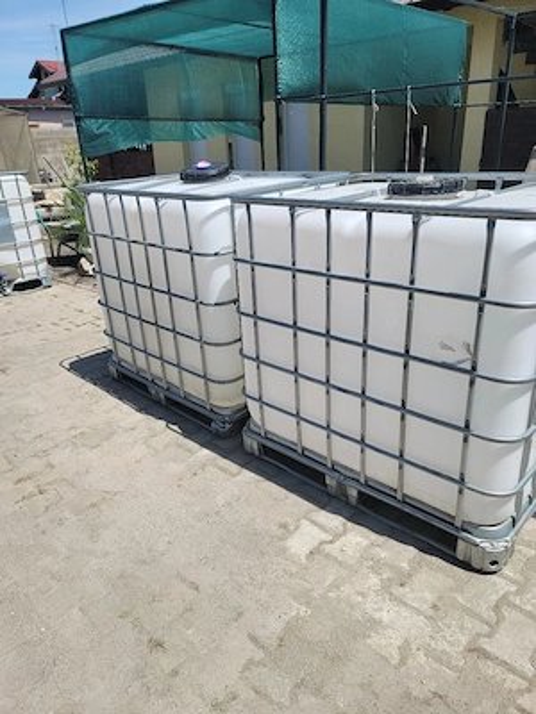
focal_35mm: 25
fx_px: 516
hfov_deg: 54.9
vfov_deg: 69.4
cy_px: 357
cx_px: 268
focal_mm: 7
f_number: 1.8
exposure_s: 1/1000
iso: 20
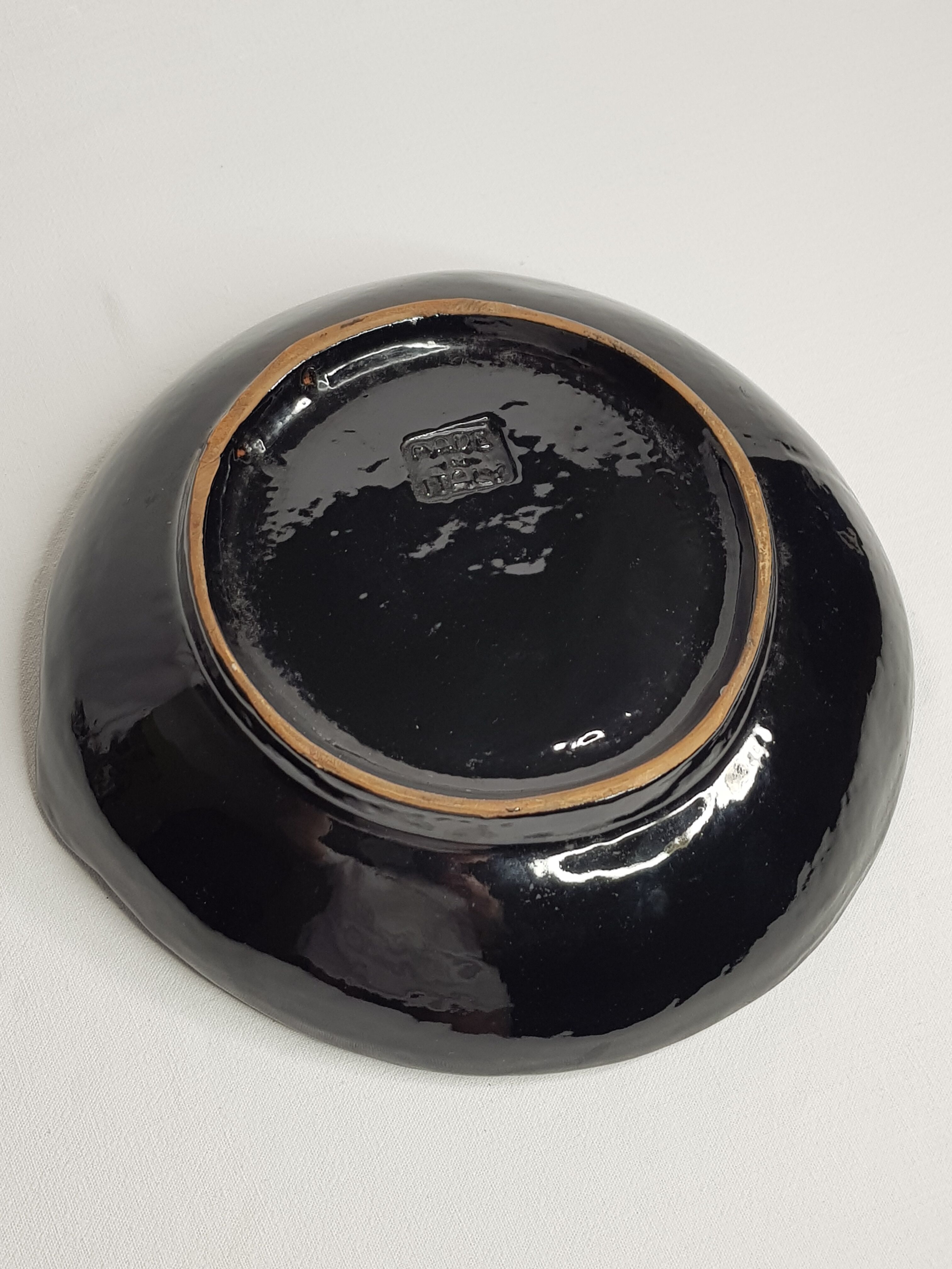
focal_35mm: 26
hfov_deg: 53.1
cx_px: 476
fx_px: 953
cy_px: 634
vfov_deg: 67.3
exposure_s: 1/100
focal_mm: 4.2
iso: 50
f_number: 1.7
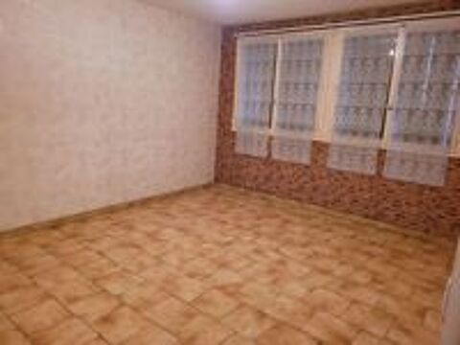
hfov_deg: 67.3
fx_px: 346
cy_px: 172
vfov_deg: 53.1
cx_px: 230
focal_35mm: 26
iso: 800
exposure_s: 1/50
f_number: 1.8
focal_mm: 5.4
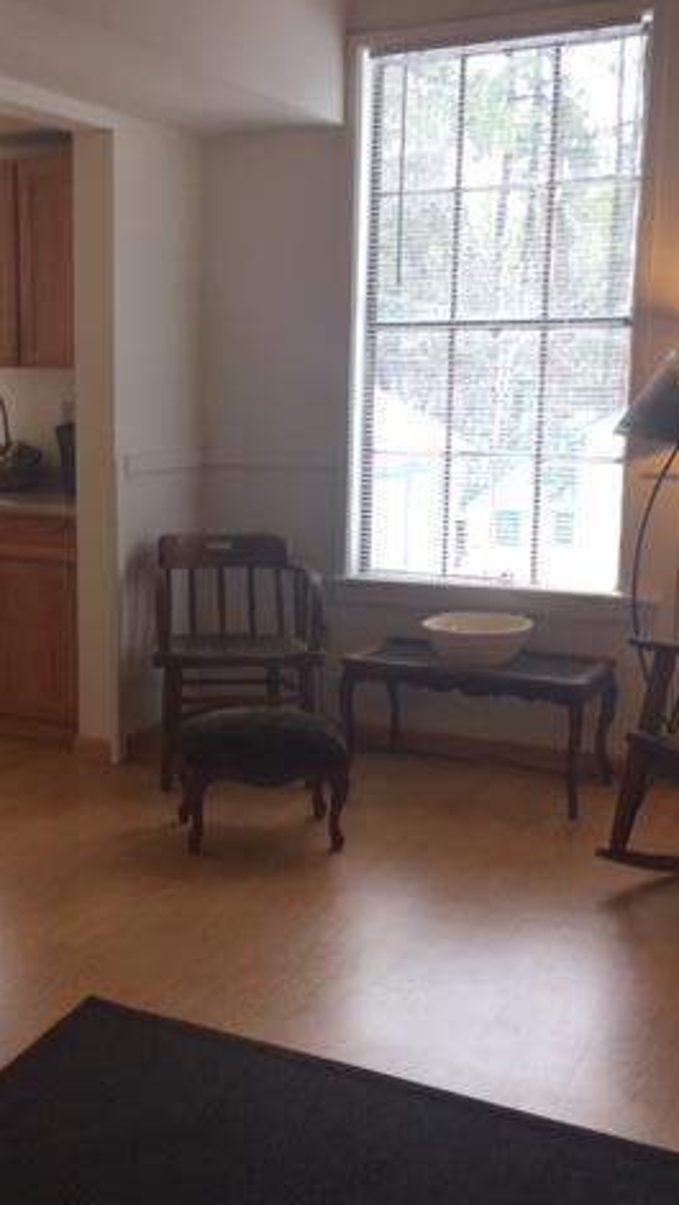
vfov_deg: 47.3
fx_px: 1374
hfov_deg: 27.3
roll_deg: +0.7
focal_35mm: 43
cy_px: 569
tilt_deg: -7.7
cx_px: 161
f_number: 2.2
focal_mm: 4.15
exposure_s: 1/50
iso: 32
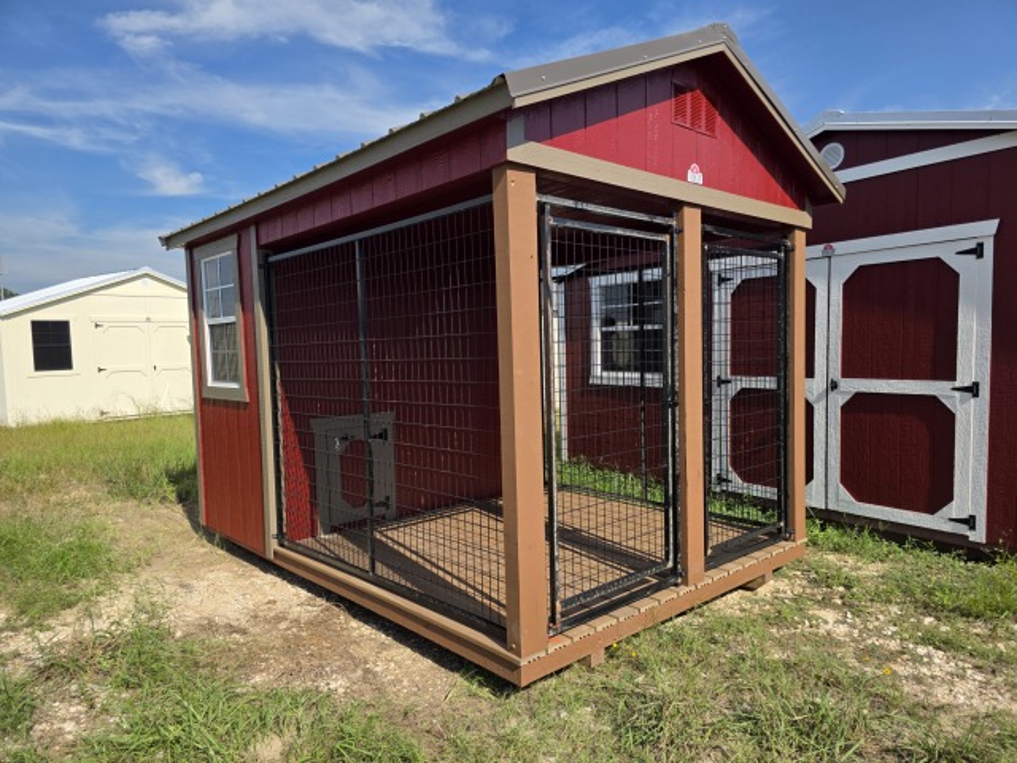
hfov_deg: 73.9
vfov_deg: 58.9
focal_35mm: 23
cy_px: 382
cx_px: 508
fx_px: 676
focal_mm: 6.3
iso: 80
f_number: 1.7
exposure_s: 1/6150
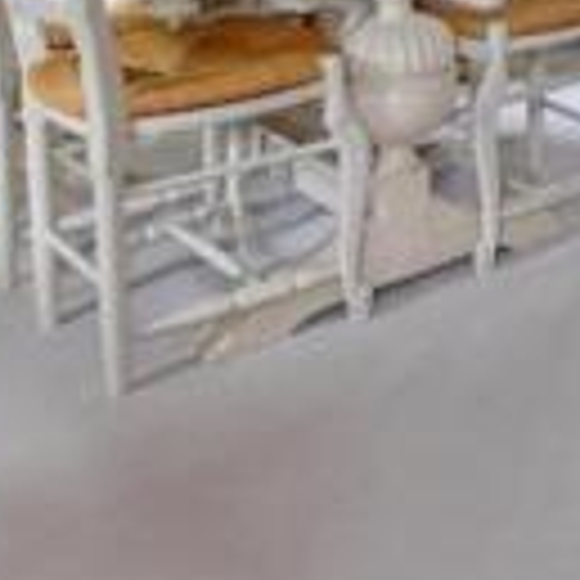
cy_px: -312
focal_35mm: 65
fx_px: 1232
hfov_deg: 21.5
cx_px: 908
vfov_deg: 21.7
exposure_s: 1/2.5
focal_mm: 10
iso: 400
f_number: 11
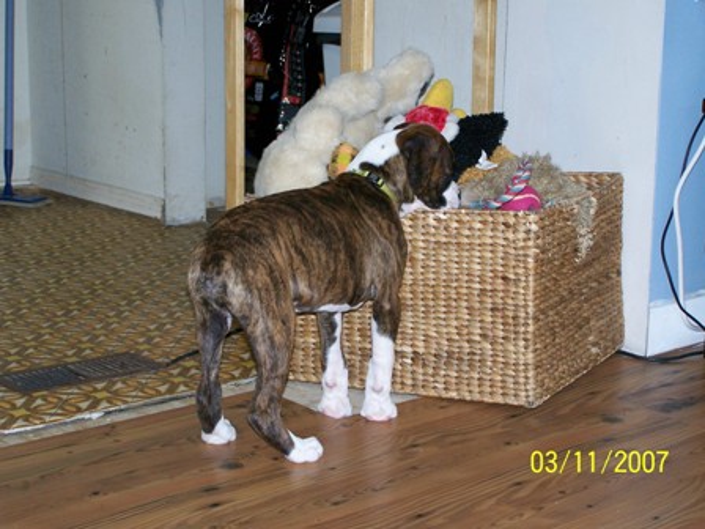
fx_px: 1527
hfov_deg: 26.0
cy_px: 264
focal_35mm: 75
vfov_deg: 19.6
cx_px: 352
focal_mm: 12.4
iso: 160
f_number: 3.2
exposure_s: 1/80
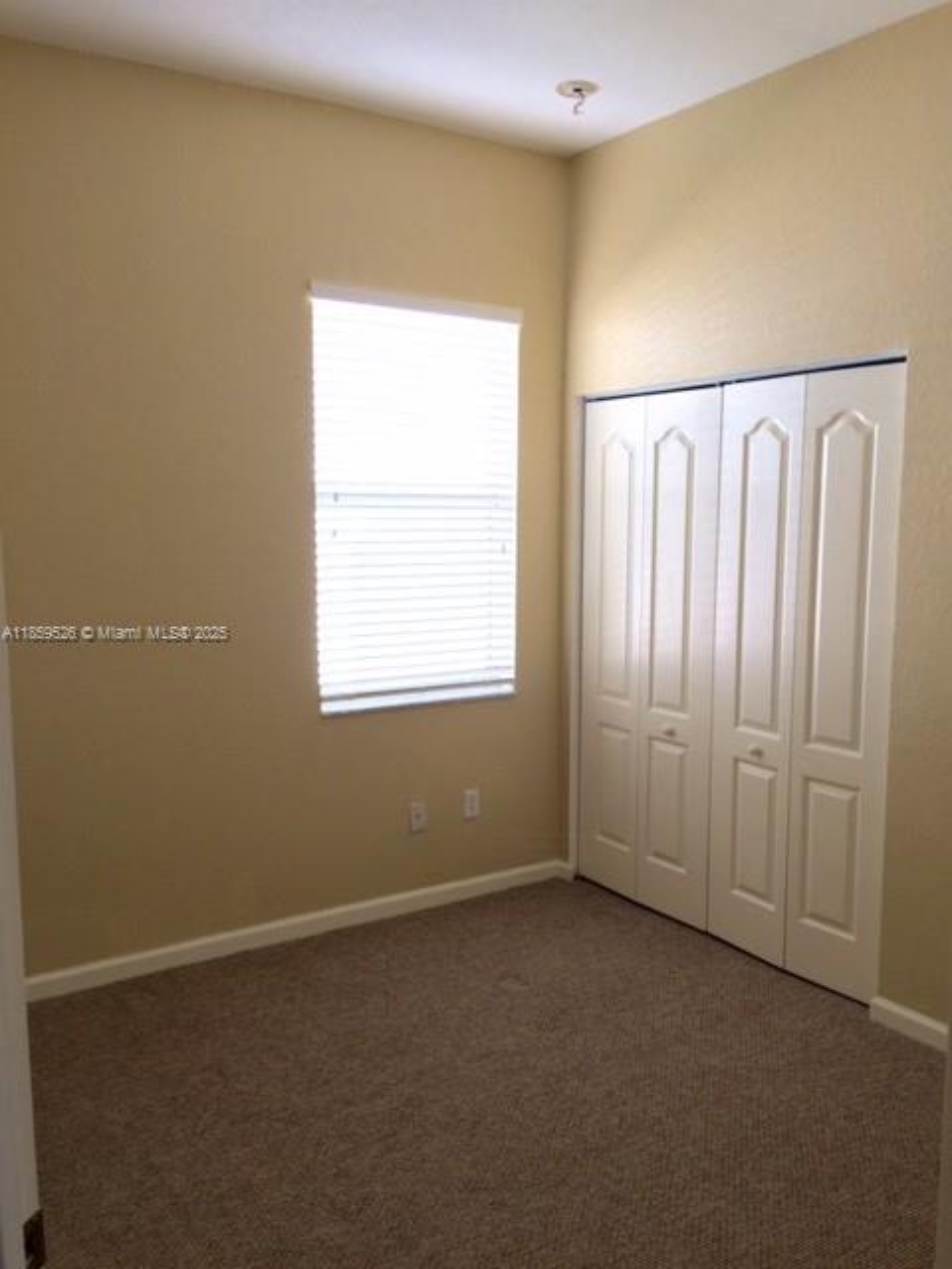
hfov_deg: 48.2
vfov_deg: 61.7
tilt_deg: -7.8
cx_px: 476
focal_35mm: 29
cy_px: 634
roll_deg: +0.8
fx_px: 1063
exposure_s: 1/40
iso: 40
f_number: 2.2
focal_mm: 4.15
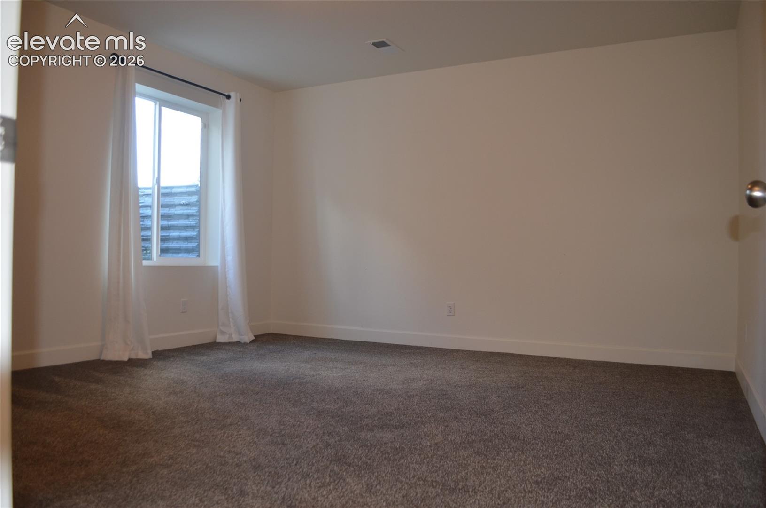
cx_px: 383
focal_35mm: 27
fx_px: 573
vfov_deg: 47.7
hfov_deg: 67.5
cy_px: 254
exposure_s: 1/60
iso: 400
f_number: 3.5
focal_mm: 18
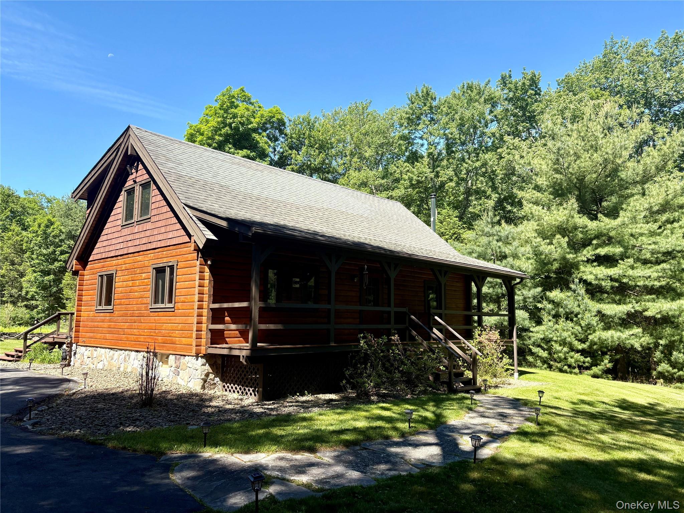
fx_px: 514
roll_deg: +0.0
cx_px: 342
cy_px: 256
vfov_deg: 53.1
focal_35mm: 26
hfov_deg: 67.3
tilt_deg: +6.5
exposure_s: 1/1175
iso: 50
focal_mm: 5.96
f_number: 1.6
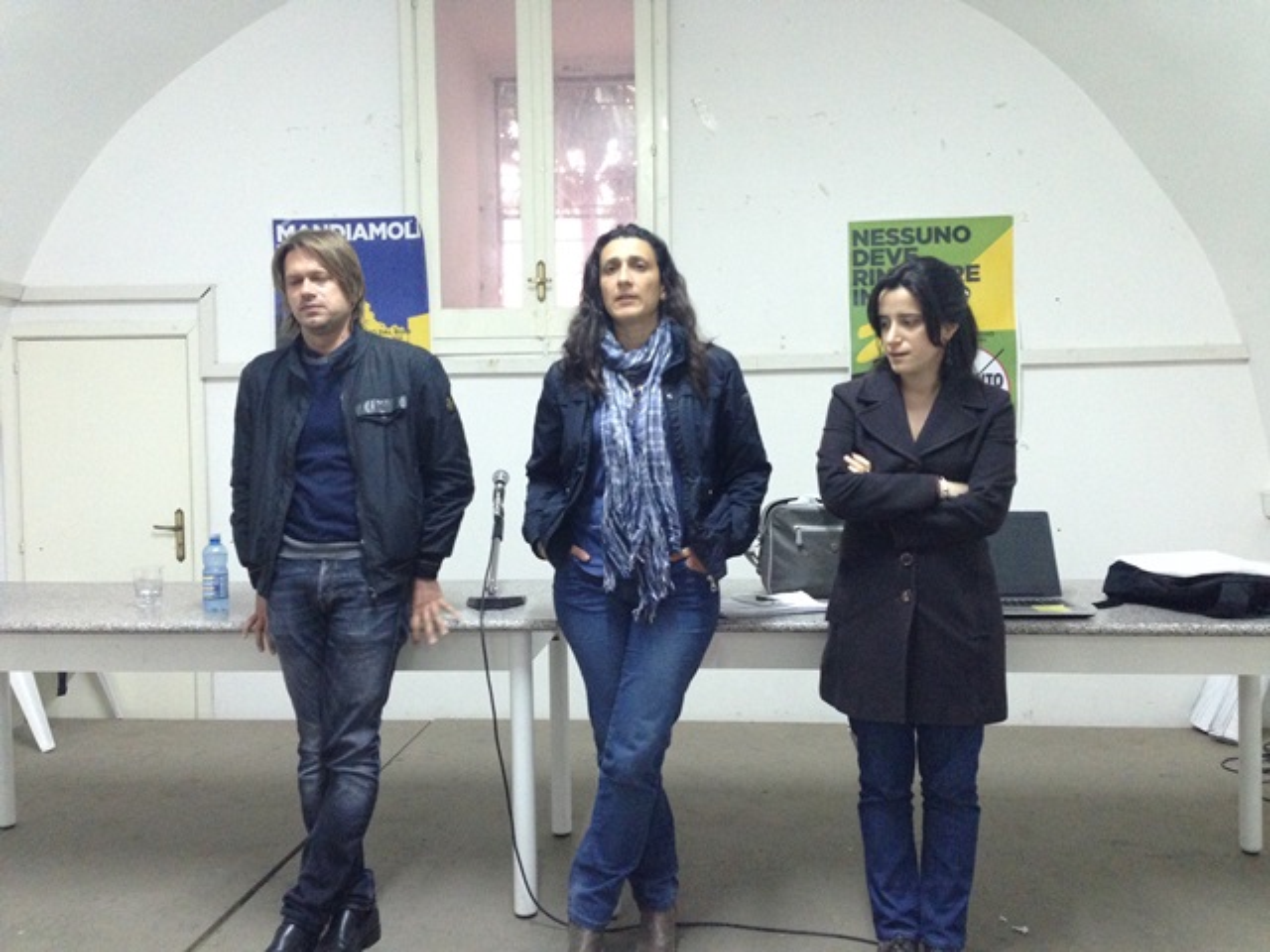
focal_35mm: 33
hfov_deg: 55.4
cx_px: 635
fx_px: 1211
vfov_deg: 42.9
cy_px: 476
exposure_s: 1/20
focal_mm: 4.12
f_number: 2.4
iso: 320
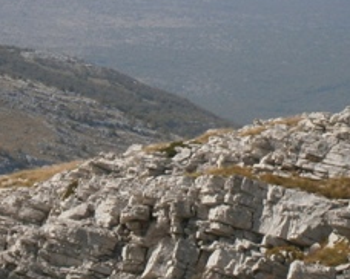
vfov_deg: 5.1
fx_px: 3146
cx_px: 209
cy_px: -60
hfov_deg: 6.4
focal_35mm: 304
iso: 80
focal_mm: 19.6
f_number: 5.8
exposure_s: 1/400
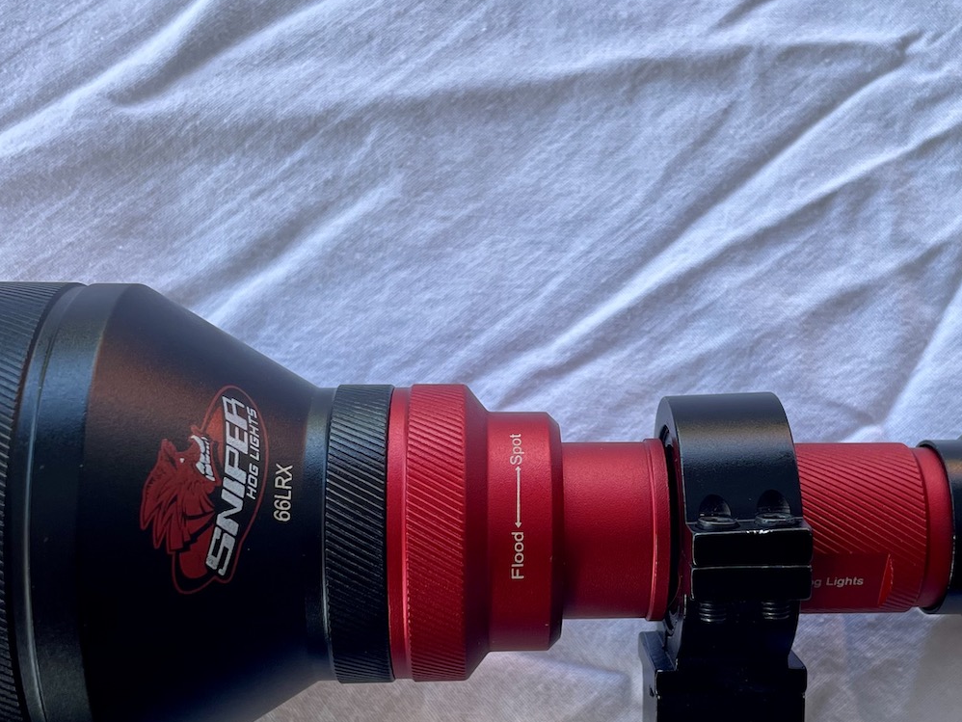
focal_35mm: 50
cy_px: 458
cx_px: 616
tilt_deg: -84.9
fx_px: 1390
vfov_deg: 29.0
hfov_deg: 37.9
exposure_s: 1/175
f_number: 1.6
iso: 32
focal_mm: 4.2
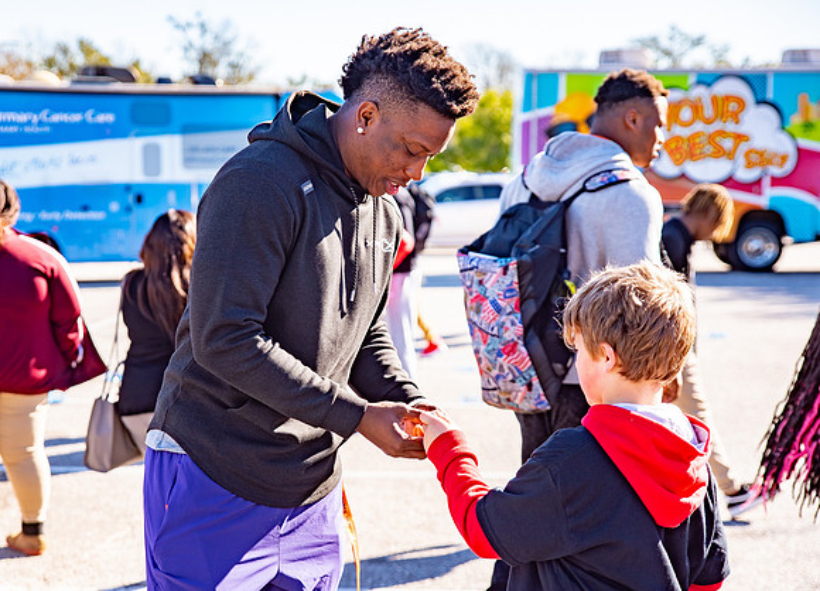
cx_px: 332
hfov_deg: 28.0
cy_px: 300
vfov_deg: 20.4
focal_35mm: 70
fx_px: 1641
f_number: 2.8
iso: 100
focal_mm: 56
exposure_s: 1/1000
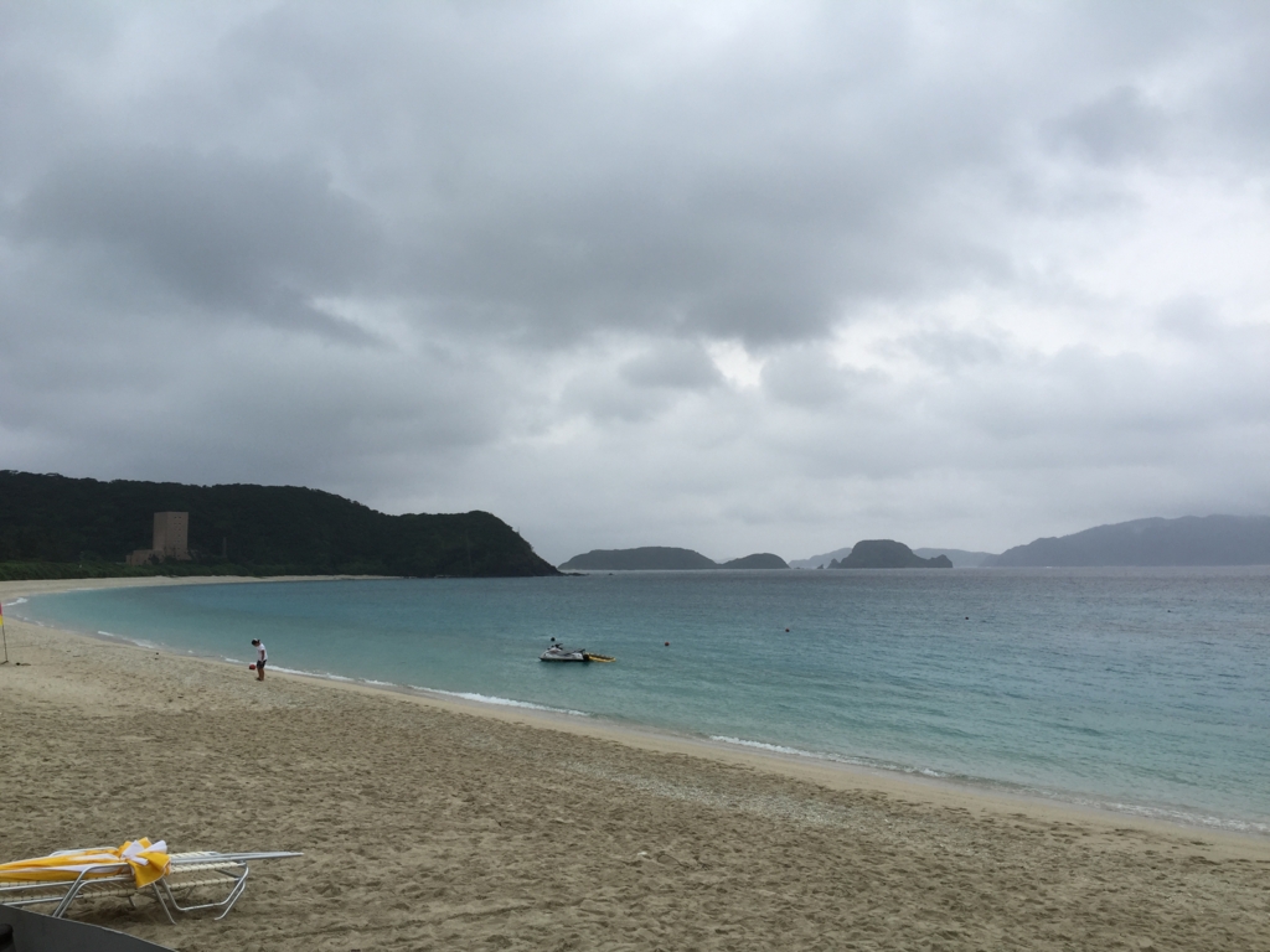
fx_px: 1064
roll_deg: -0.7
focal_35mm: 29
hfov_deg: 61.7
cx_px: 635
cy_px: 476
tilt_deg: +5.1
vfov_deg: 48.2
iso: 32
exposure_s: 1/187
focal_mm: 4.15
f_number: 2.2
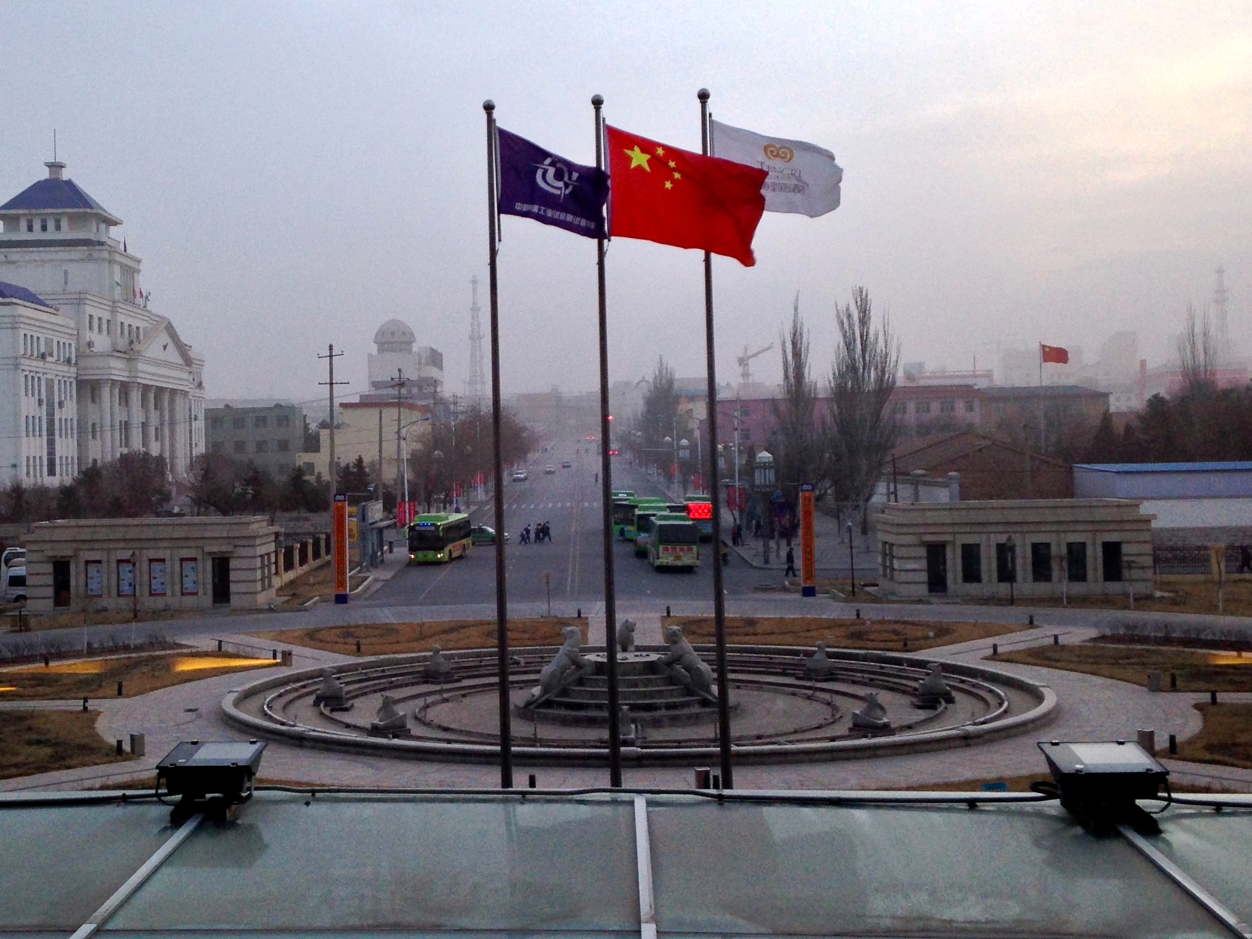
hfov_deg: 35.9
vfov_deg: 27.5
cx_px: 442
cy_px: 416
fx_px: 1917
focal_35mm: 53
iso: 64
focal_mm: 4.12
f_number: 2.4
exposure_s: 1/120
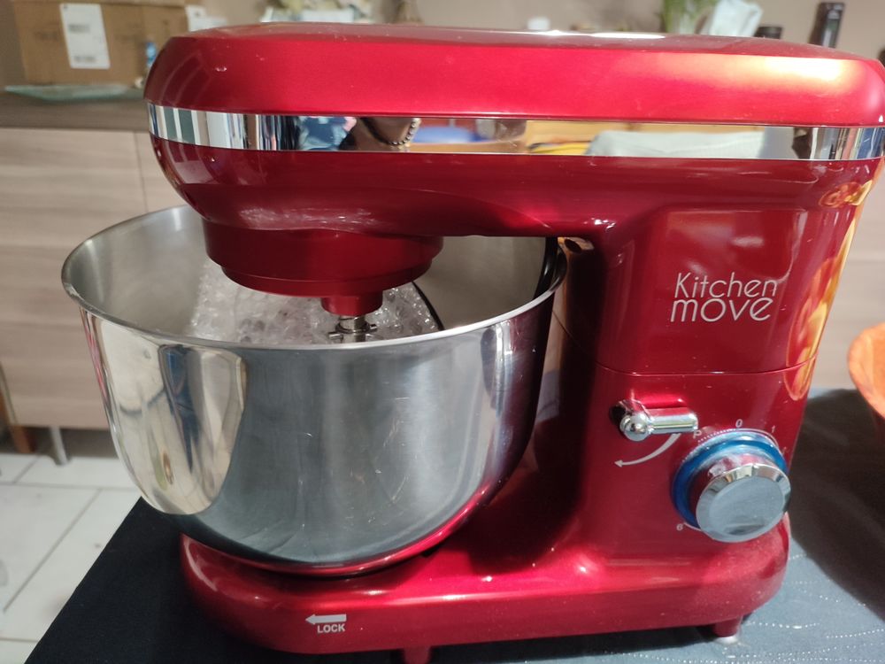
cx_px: 442
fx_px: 639
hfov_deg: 69.4
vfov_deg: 54.9
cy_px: 332
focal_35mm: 25
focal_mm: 6.04
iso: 1005
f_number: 1.9
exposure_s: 1/17
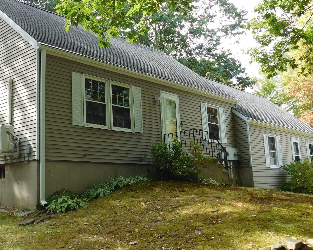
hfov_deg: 41.8
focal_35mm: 44
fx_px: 408
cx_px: 123
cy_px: 117
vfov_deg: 34.1
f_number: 3
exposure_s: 1/250
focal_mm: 4
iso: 125
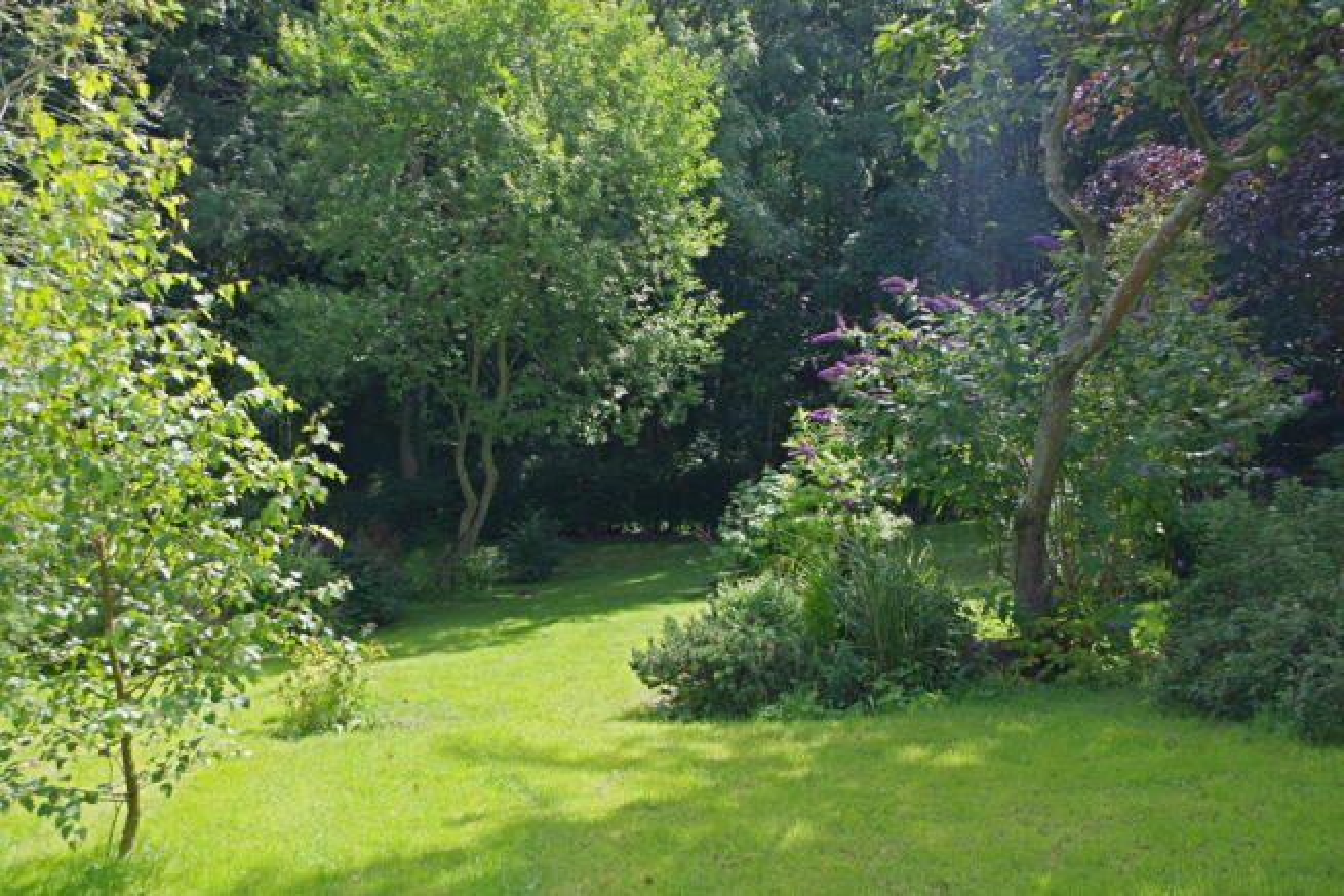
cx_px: 672
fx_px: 1008
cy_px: 448
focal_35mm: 27
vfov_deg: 48.0
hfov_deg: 67.4
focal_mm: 18
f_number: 5
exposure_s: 1/250
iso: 200
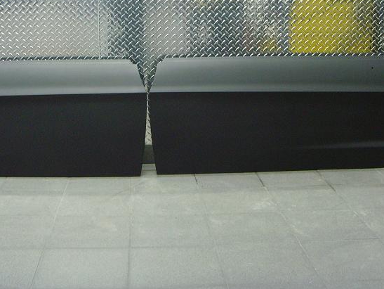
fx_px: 633
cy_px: 90
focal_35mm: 57
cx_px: 145
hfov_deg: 33.6
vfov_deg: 25.5
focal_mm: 6.6
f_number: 3.5
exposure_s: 1/20
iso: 200
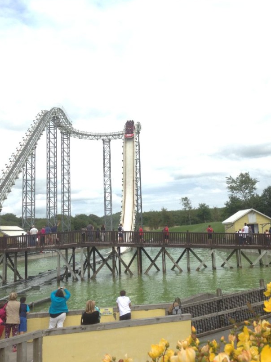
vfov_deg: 44.8
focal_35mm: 42
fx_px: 439
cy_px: 170
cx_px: 158
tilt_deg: +1.8
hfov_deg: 34.2
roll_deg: +0.9
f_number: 2.4
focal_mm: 4.12
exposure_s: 1/809
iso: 50
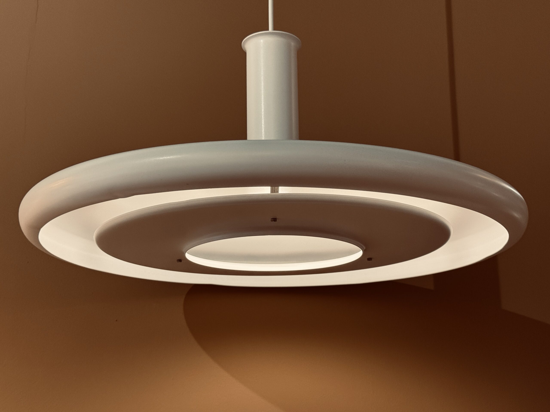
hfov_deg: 39.7
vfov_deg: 30.3
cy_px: 206
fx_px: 763
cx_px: 275
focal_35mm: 48
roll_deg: -3.1
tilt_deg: +14.6
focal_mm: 6.76
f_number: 1.78
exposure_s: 1/100
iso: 125
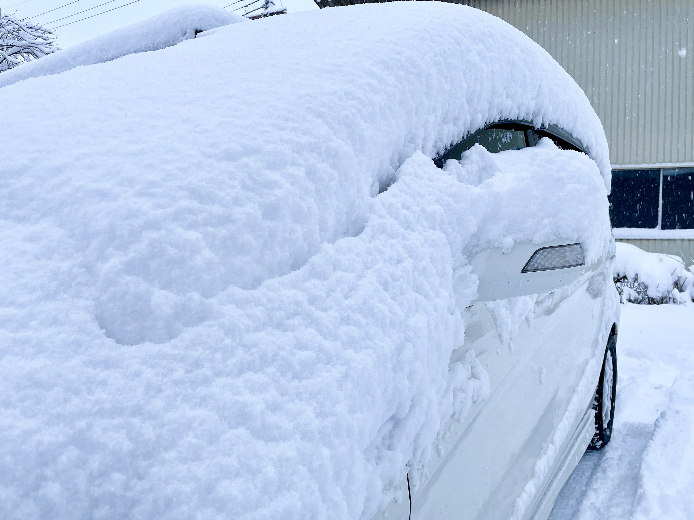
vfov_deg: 53.1
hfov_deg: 67.3
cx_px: 347
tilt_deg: -0.1
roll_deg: -0.1
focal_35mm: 26
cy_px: 260
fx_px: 521
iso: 32
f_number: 1.6
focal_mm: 4.2
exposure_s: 1/208
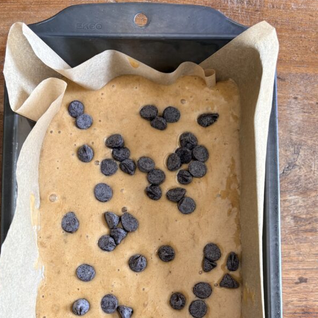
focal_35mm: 40
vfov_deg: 40.1
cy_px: 257
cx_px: 133
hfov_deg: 41.7
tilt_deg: -85.0
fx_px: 416
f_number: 1.6
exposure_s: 1/75
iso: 125
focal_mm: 5.96
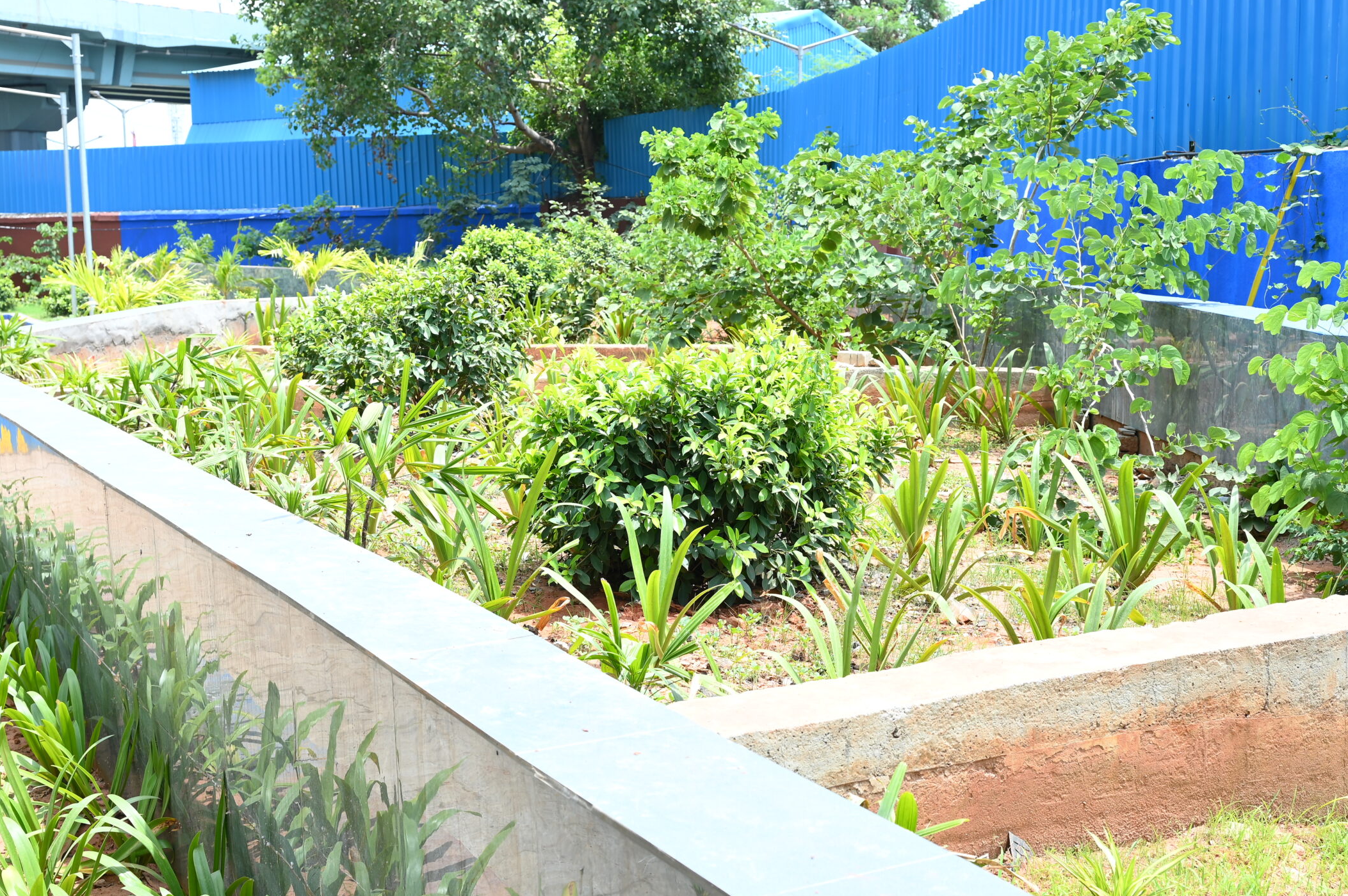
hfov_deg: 43.6
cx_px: 593
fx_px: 1684
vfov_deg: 29.8
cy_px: 425
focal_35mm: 45
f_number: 6.3
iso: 125
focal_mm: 37
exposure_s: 1/125
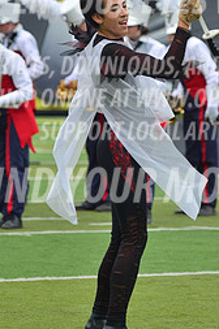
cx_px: 151
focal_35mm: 374
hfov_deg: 3.7
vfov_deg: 5.5
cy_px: 95
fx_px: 3422
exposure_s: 1/800
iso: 200
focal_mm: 210
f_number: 5.6
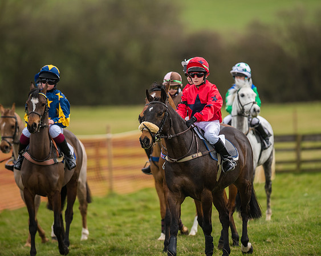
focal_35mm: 450
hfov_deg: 4.3
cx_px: 177
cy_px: 128
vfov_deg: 3.4
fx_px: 4275
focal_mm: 400
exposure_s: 1/1600
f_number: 4
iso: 400
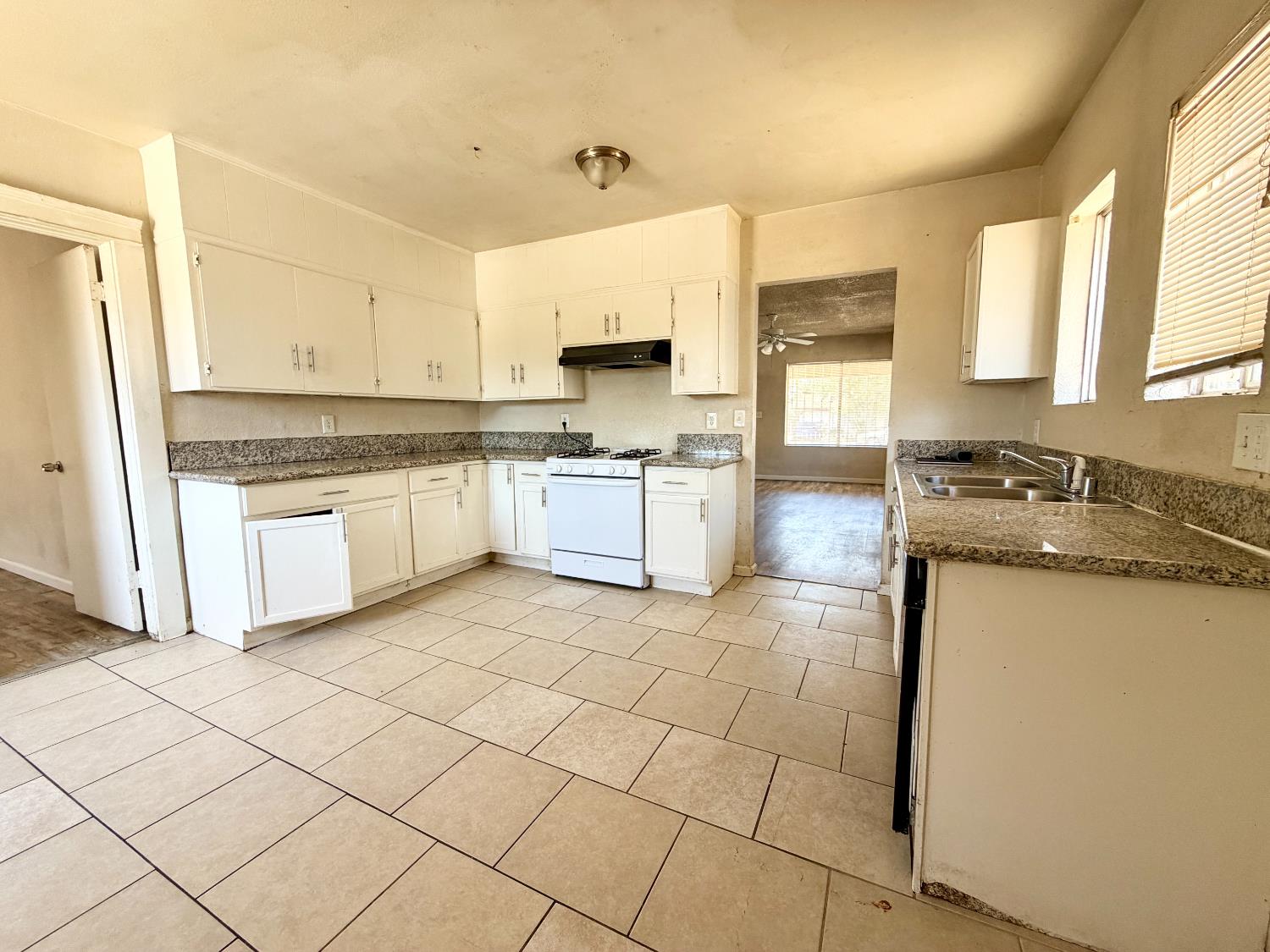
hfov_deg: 102.1
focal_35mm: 14
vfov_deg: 85.7
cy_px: 476
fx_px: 514
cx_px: 635
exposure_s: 1/121
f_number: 2.2
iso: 160
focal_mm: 2.22
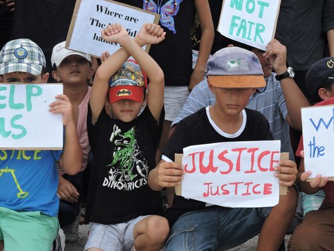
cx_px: 167
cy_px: 126
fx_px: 917
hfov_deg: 20.7
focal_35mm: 95
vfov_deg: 15.6
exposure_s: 1/320
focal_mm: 17
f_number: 4.8
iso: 100
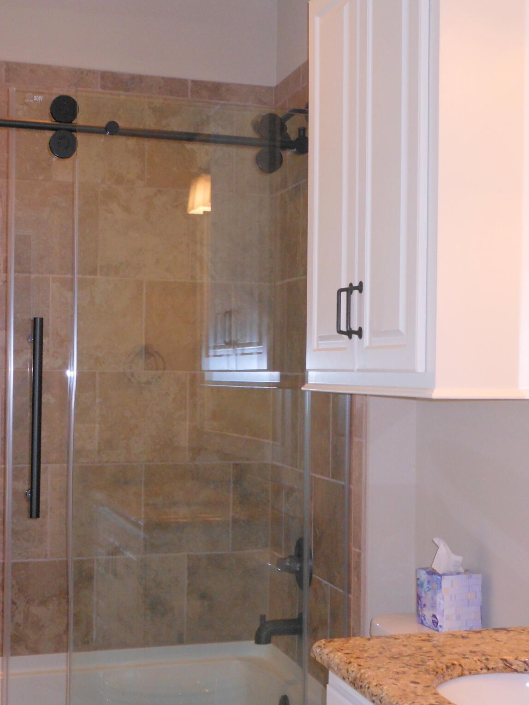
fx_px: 1039
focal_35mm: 51
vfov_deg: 37.4
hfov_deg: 28.6
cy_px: 396
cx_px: 276
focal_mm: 6.9
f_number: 4.3
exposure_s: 1/30
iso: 200
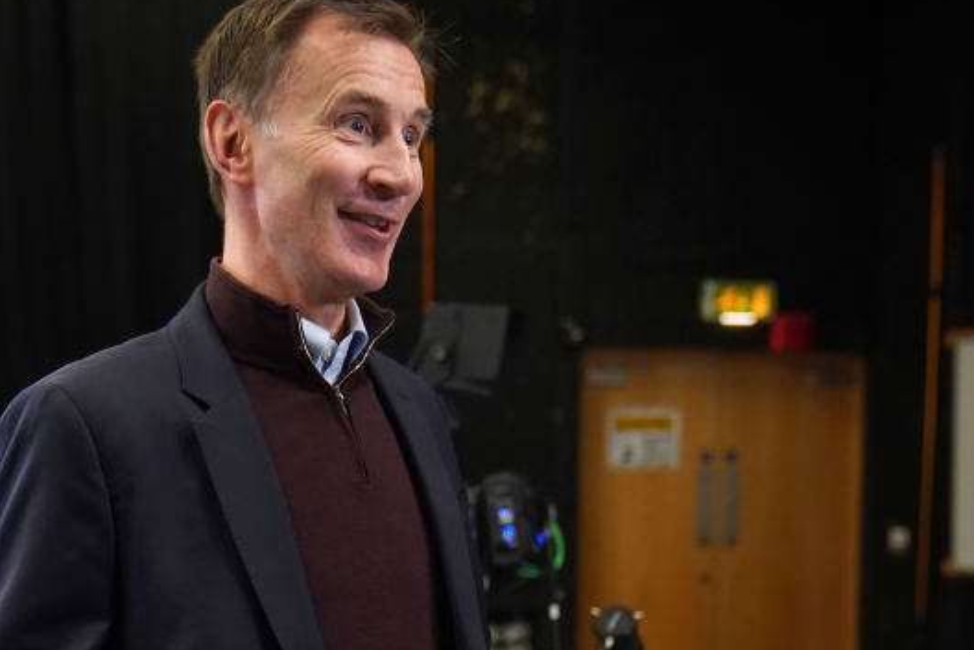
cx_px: 234
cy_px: 546
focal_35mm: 66
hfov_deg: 30.0
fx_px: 1786
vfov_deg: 20.3
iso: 3200
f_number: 2.8
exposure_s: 1/320
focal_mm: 34
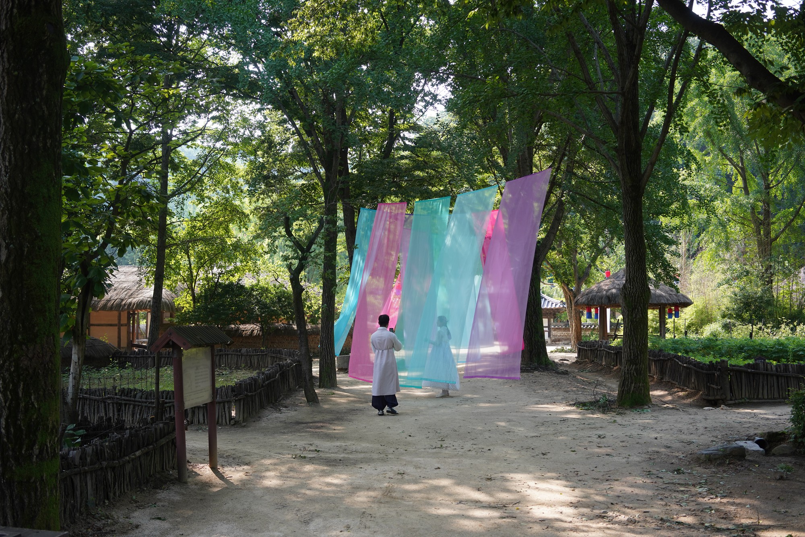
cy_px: 268
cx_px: 402
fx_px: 783
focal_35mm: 35
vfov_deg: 37.9
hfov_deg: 54.4
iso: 250
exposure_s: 1/200
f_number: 4.5
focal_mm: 35
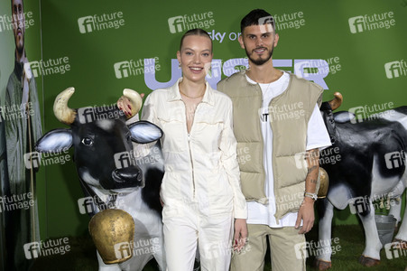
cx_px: 204
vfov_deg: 35.0
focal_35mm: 38
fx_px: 429
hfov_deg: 50.7
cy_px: 136
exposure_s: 1/250
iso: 2500
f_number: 5.6
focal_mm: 38
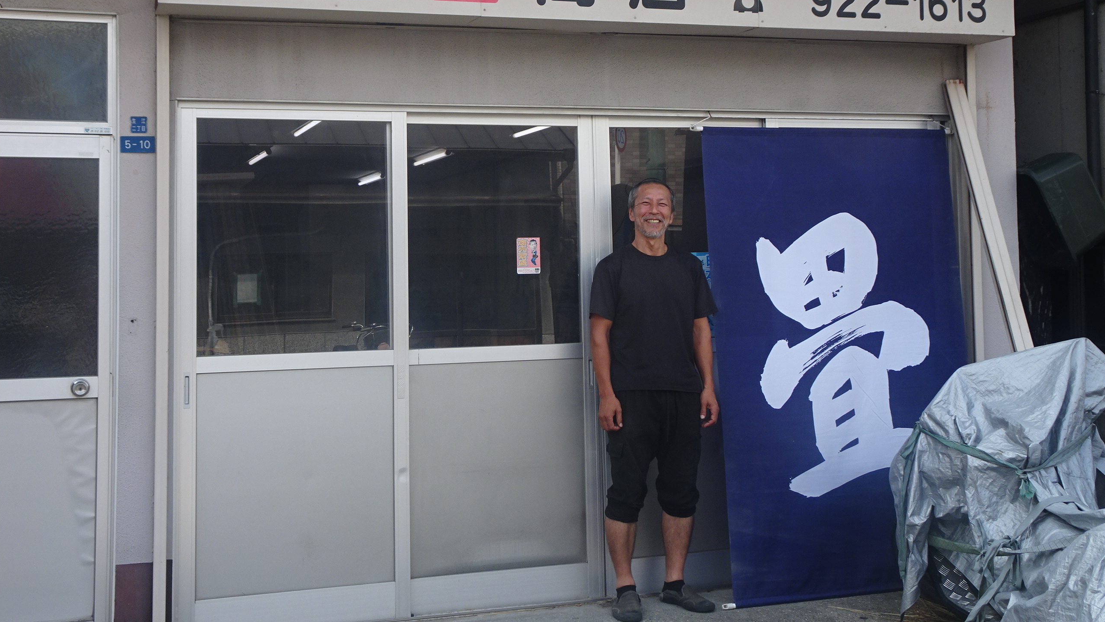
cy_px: 207
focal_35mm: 44
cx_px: 552
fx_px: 1289
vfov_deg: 26.9
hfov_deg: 46.4
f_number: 4
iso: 80
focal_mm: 6.8
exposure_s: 1/200
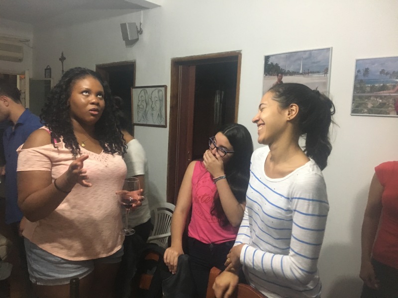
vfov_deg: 48.2
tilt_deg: -5.9
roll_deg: -2.6
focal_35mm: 29
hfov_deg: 61.7
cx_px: 199
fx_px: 333
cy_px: 149
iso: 200
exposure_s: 1/17
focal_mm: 4.15
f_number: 2.2
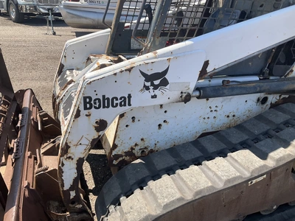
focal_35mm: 29
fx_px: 247
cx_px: 148
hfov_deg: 61.7
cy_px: 110
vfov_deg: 48.2
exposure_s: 1/842
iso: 25
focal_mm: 3
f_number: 1.8
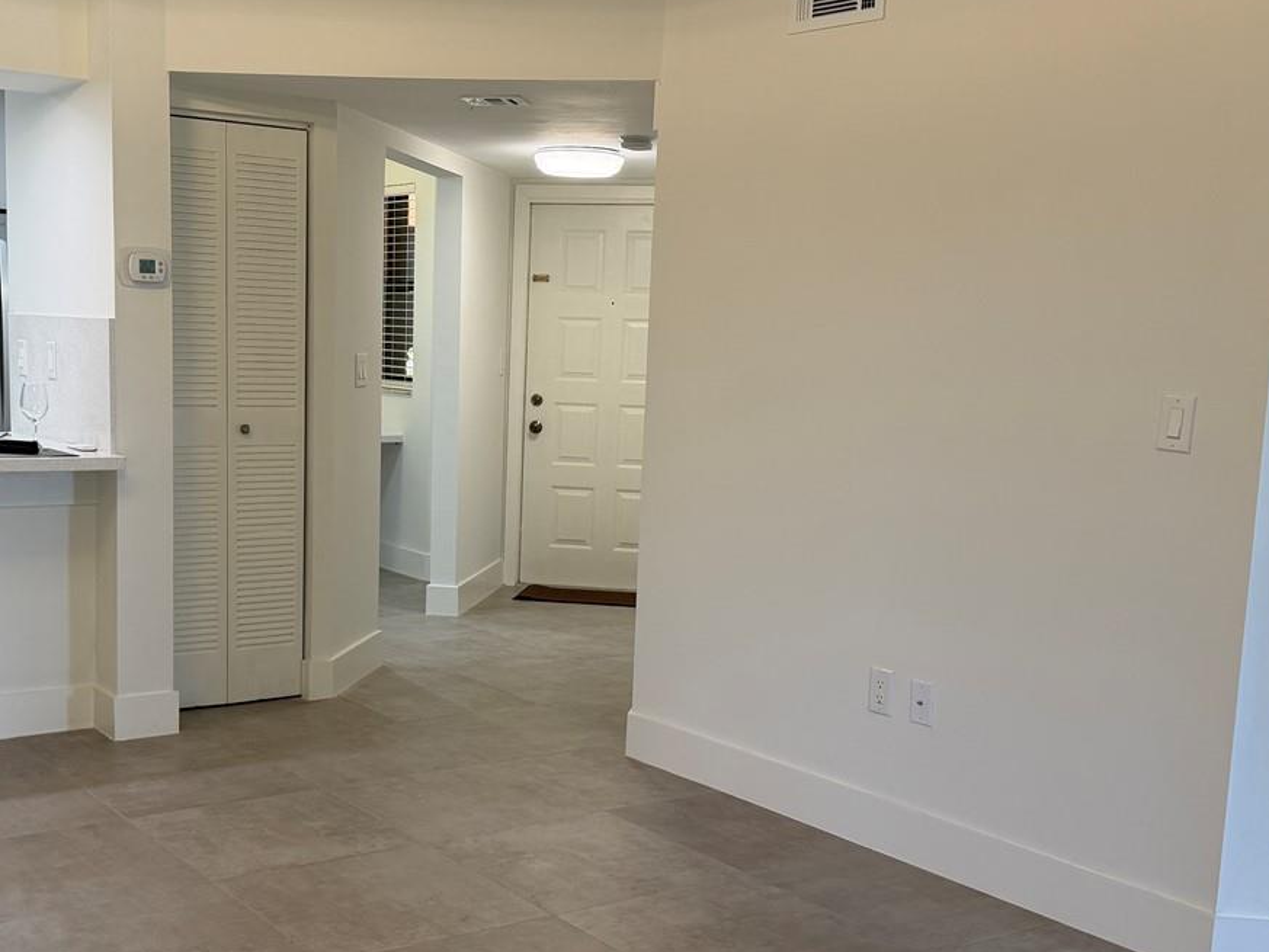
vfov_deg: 32.8
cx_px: 500
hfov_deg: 42.7
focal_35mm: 44
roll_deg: -0.9
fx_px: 1613
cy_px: 574
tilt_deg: -9.3
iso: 100
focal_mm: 6.76
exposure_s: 1/120
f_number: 1.78
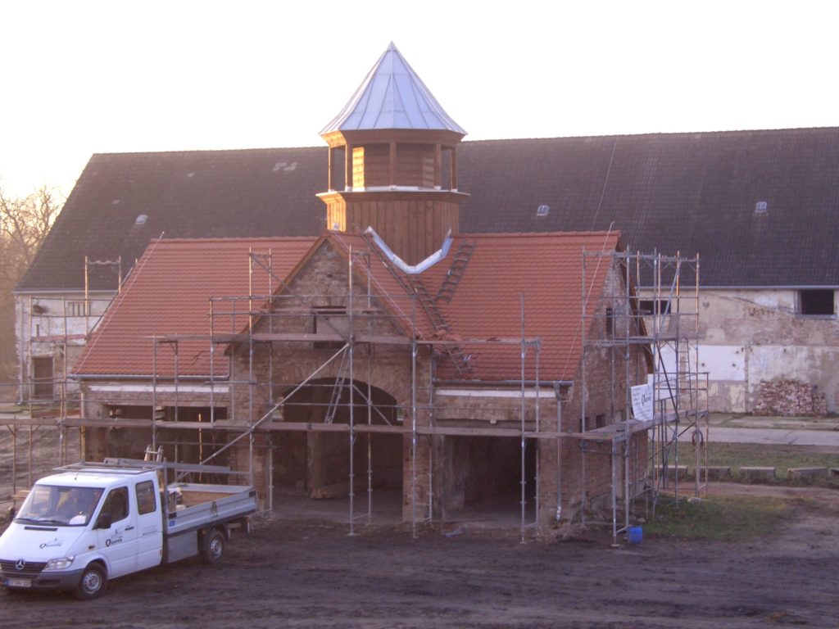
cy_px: 314
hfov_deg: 29.4
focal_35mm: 66
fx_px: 1600
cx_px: 420
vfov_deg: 22.3
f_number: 3.7
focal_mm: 14.2
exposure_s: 1/80
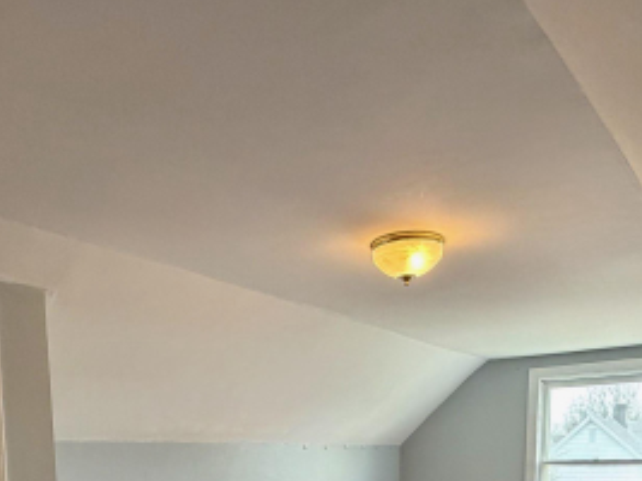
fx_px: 649
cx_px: 275
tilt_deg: -7.7
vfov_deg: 34.5
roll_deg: +0.9
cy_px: 541
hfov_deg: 52.5
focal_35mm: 35
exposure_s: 1/60
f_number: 2.2
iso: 250
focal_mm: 2.22
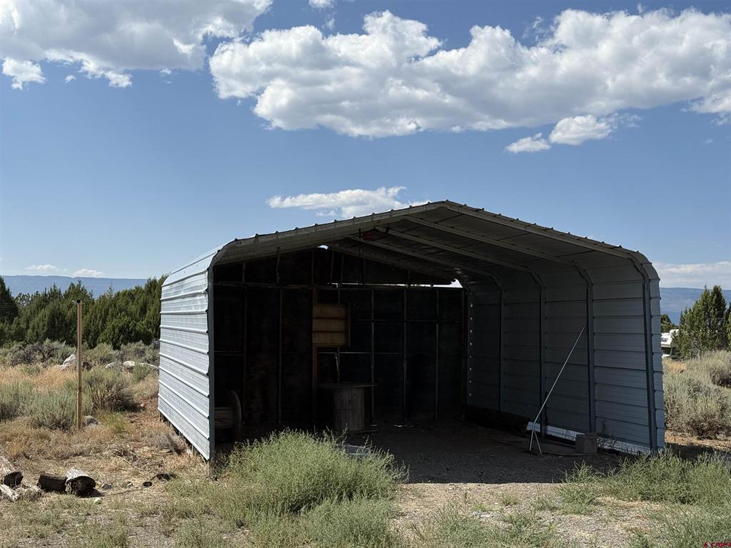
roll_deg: -2.3
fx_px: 1014
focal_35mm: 48
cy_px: 274
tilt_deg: +3.0
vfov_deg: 30.3
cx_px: 366
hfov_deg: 39.7
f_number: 1.78
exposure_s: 1/7143
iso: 64
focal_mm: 6.76
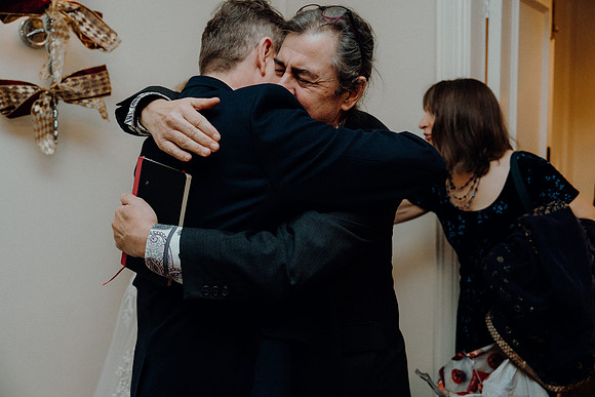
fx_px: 612
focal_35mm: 37
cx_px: 298
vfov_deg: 36.0
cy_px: 198
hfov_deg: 51.9
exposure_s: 1/200
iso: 2500
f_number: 3.5
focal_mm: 37
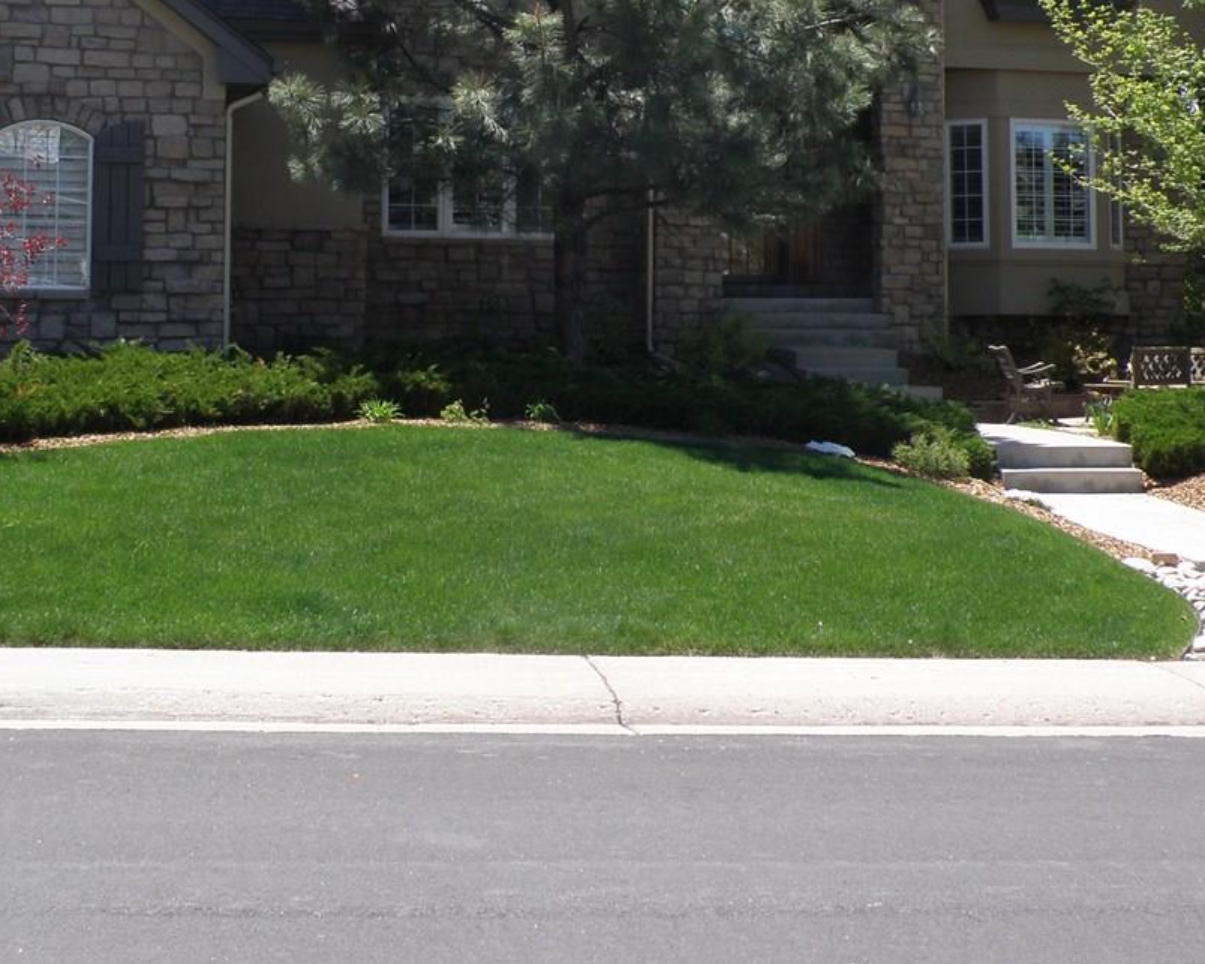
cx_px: 559
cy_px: 82
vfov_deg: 21.9
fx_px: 2425
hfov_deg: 27.9
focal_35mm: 68
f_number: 5.6
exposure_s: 1/200
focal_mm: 6.32
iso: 64
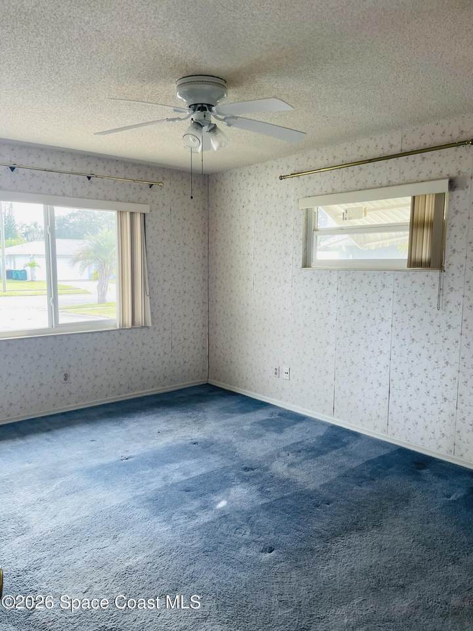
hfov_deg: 53.1
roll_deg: -1.9
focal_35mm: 26
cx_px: 236
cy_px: 316
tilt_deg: -12.9
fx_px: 474
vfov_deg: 67.3
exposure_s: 1/121
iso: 64
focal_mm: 4.2
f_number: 1.6
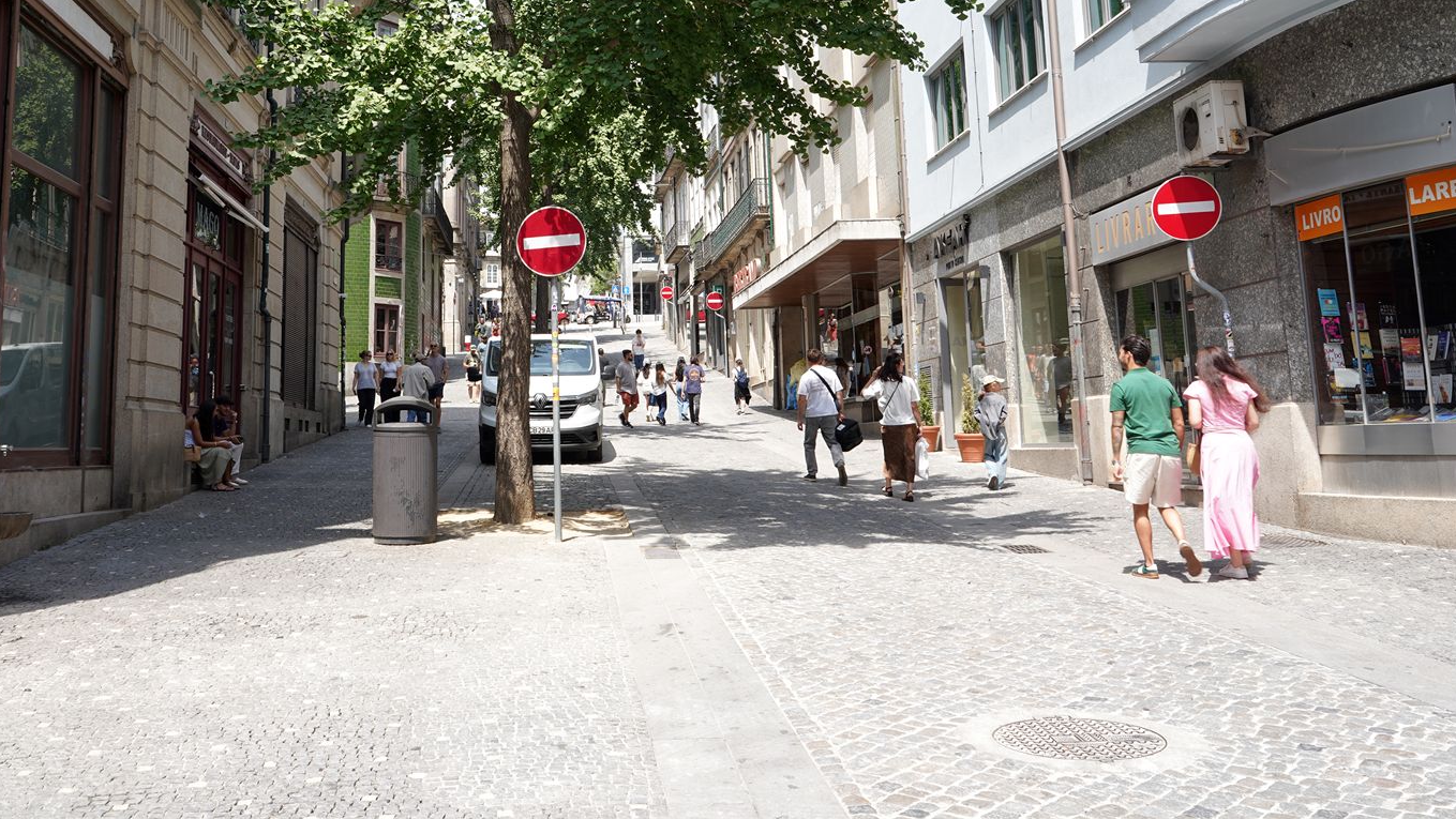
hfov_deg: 53.6
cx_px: 586
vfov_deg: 31.3
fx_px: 1429
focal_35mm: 37
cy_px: 181
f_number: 9
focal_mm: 24
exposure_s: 1/100
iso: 100
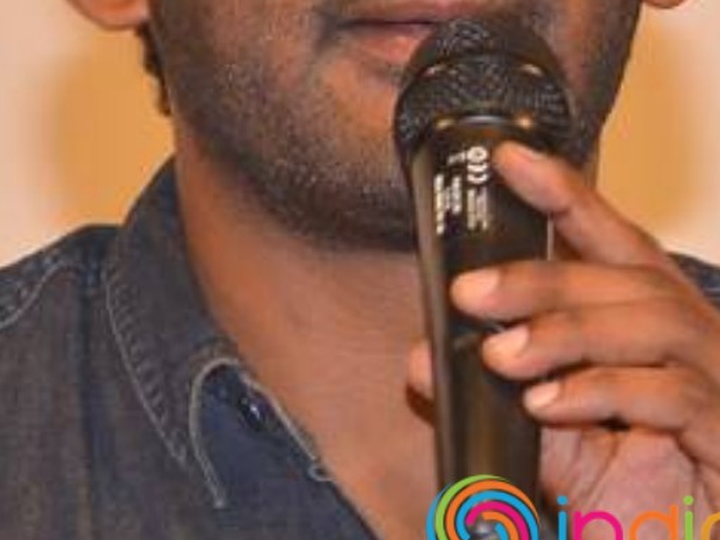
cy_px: 50
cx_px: 729
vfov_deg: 2.3
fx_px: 13688
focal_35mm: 658
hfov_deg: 3.0
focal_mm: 105
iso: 1600
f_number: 5.6
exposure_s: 1/60
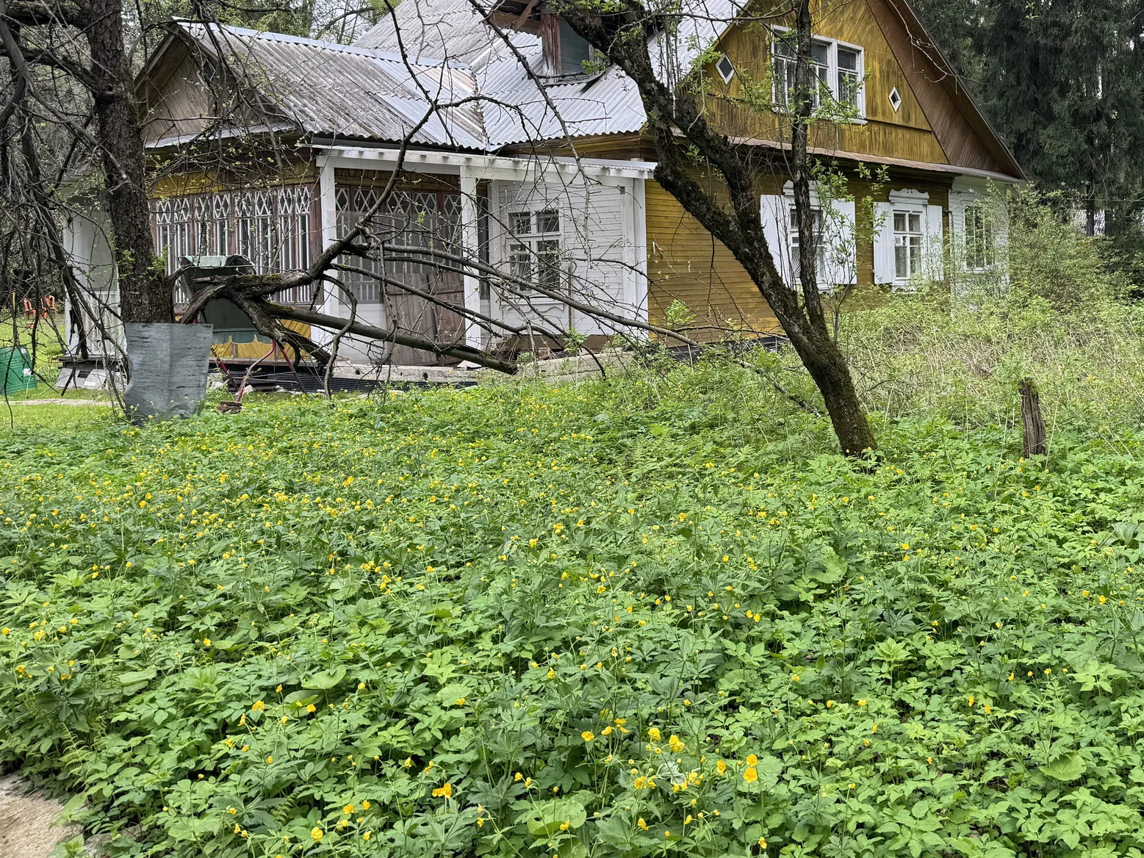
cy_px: 284
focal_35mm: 37
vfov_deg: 38.2
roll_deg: +0.9
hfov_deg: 48.2
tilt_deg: -0.8
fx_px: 1223
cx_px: 858
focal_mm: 6.76
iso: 80
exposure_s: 1/503
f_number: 1.78
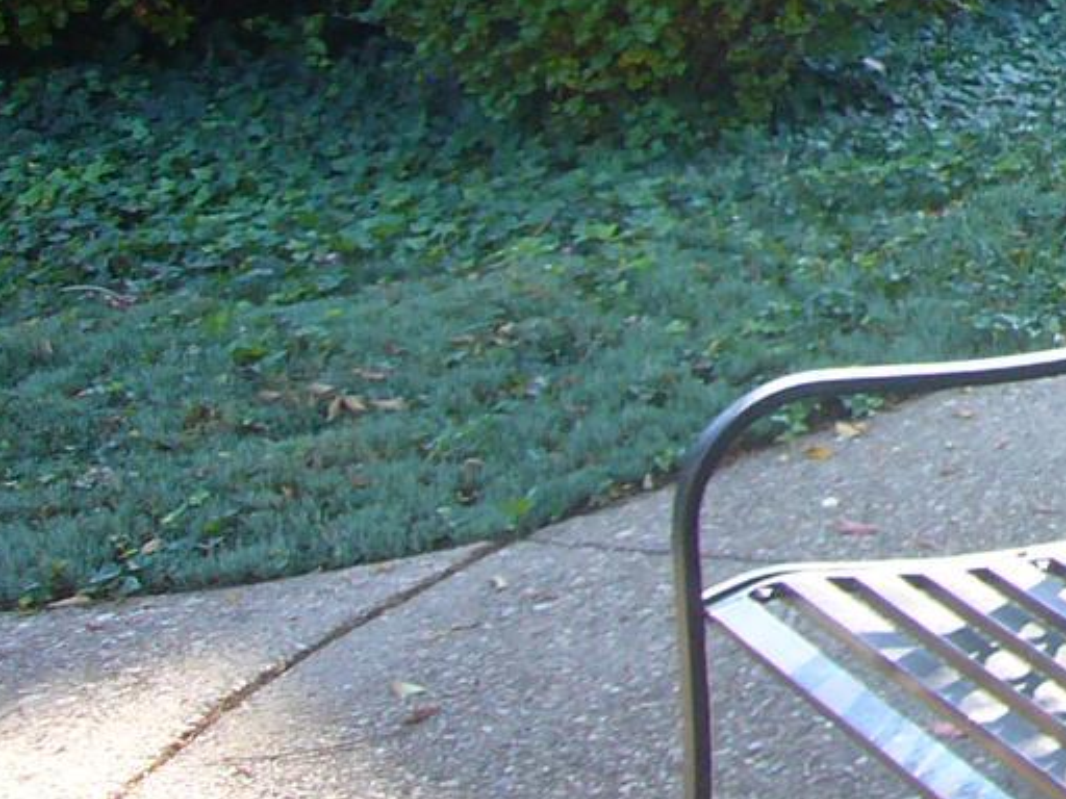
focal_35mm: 112
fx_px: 3449
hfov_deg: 14.7
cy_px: -283
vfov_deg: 12.7
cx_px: 2084
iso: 80
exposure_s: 1/40
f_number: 2.8
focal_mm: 4.6
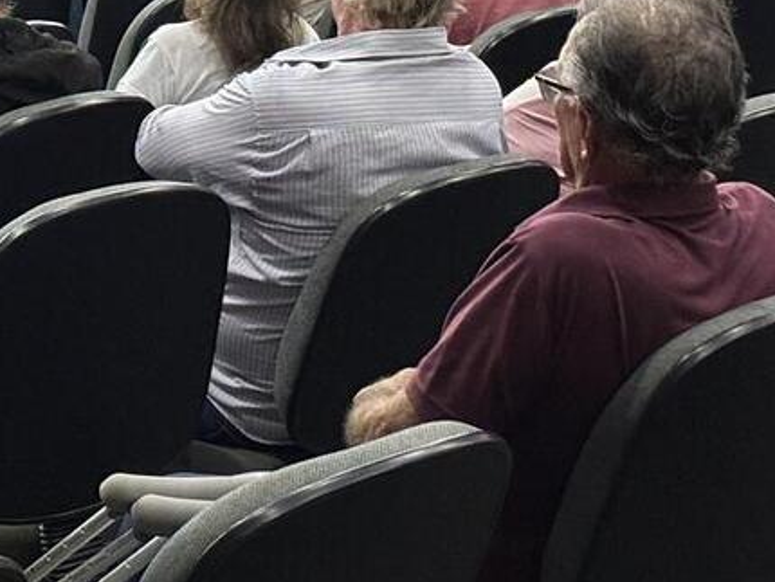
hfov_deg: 13.6
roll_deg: +0.5
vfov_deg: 10.2
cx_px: 187
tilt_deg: -12.6
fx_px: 3248
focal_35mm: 145
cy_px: 97
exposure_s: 1/40
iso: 250
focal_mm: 5.96
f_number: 1.6
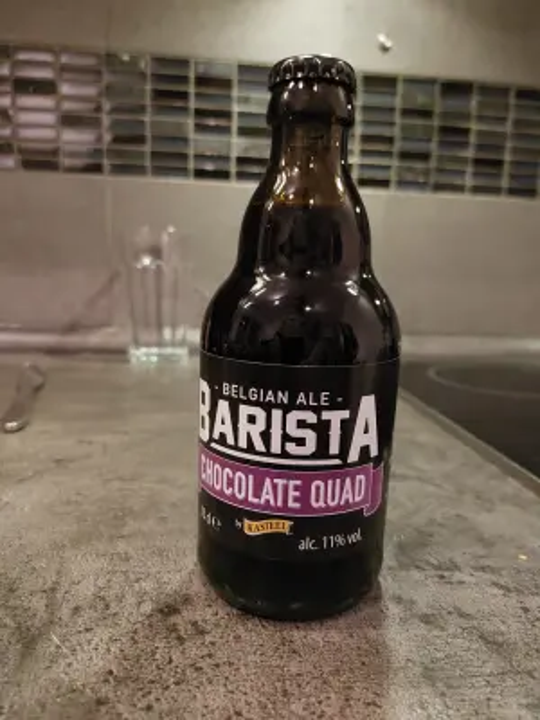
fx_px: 499
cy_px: 360
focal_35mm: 24
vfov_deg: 71.6
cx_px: 270
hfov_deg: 56.8
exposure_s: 1/25
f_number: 1.8
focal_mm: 5.23
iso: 1000
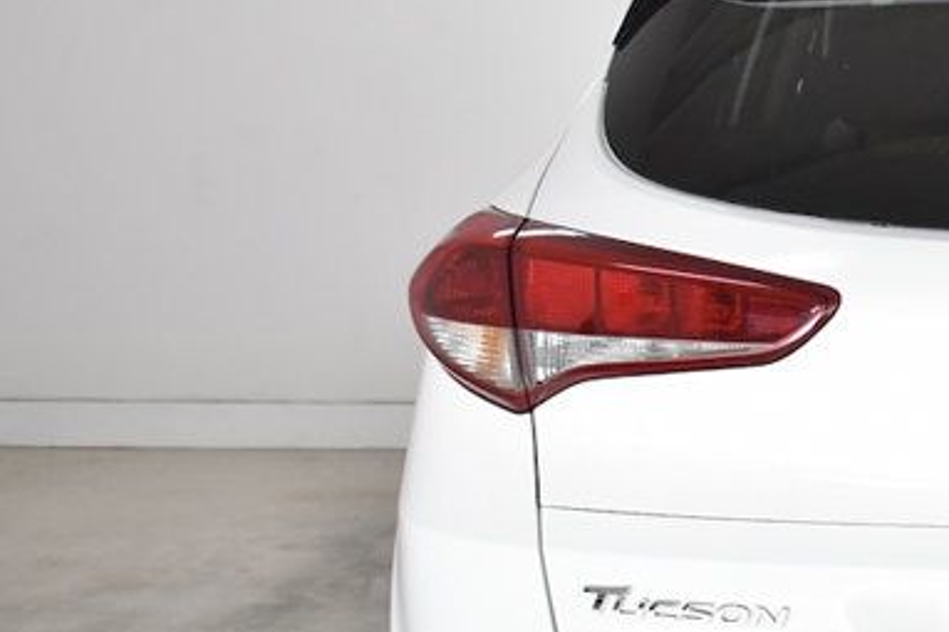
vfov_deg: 15.0
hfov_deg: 20.7
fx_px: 2398
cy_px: 385
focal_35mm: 91
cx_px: 1187
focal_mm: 23
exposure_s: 1/1250
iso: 1250
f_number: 4
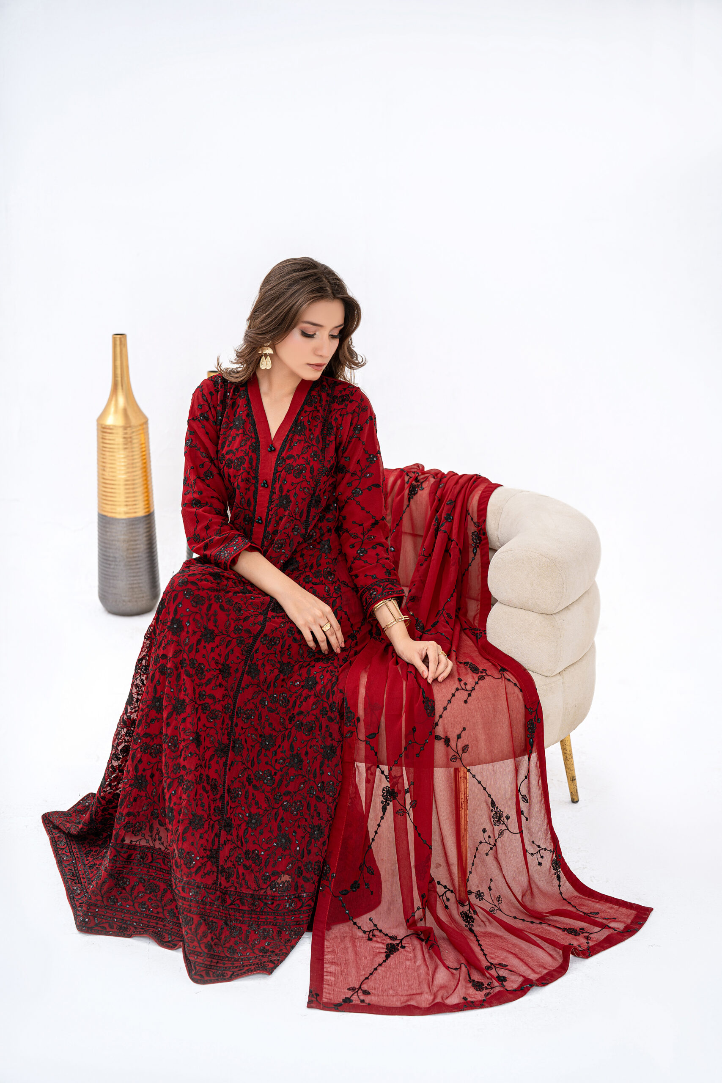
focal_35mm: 50
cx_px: 361
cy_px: 542
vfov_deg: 39.6
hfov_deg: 27.0
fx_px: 1504
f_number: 3.5
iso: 80
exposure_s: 1/200
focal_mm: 50
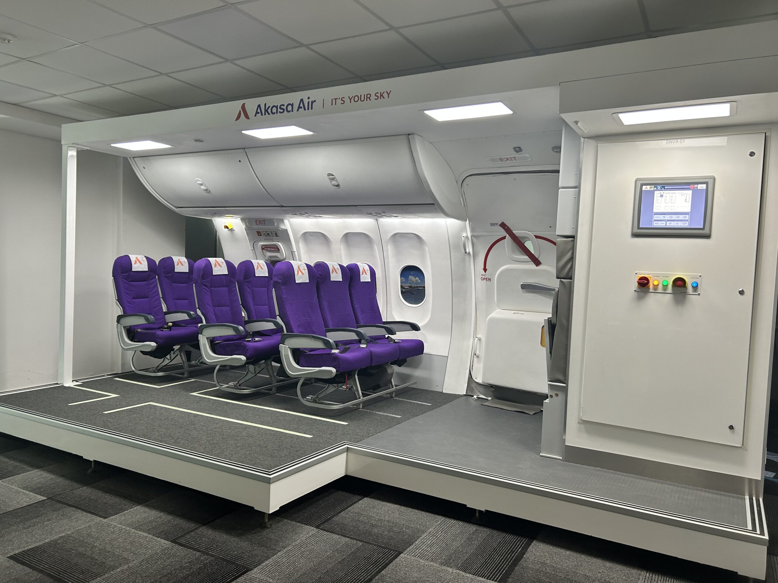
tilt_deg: -1.4
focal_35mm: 26
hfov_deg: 67.3
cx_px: 389
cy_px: 292
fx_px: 584
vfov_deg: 53.1
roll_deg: -1.5
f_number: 1.5
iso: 80
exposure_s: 1/50
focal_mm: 5.7
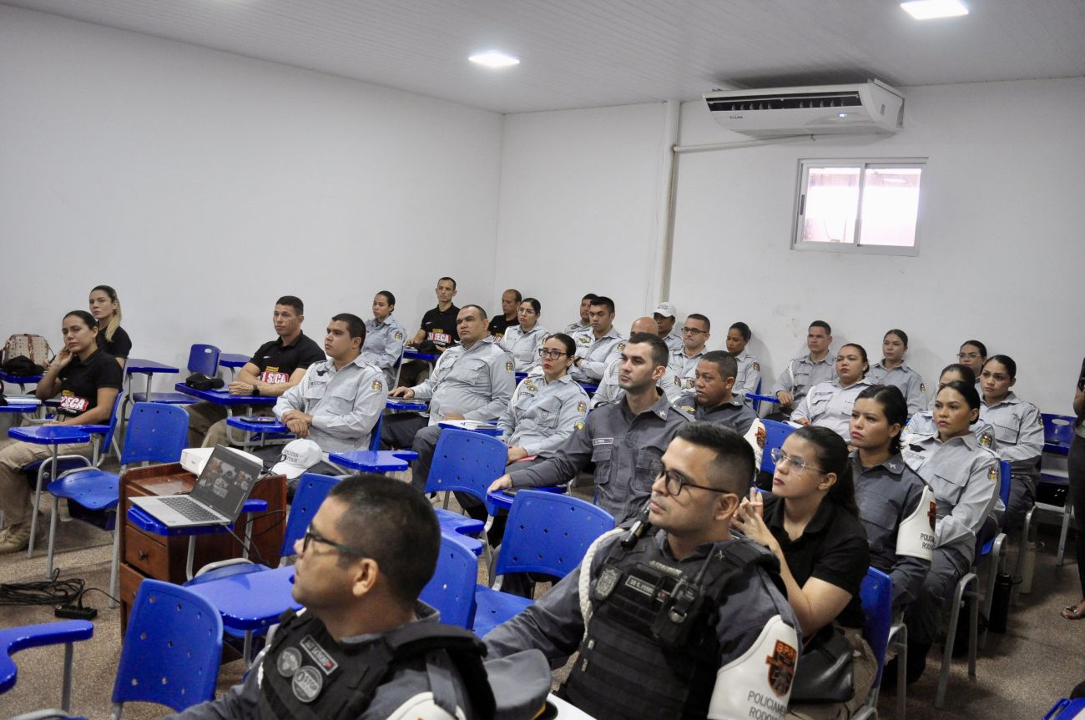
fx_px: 903
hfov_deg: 62.0
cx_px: 542
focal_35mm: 30
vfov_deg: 43.5
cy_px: 360
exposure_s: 1/60
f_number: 3.5
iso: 1600
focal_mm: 20
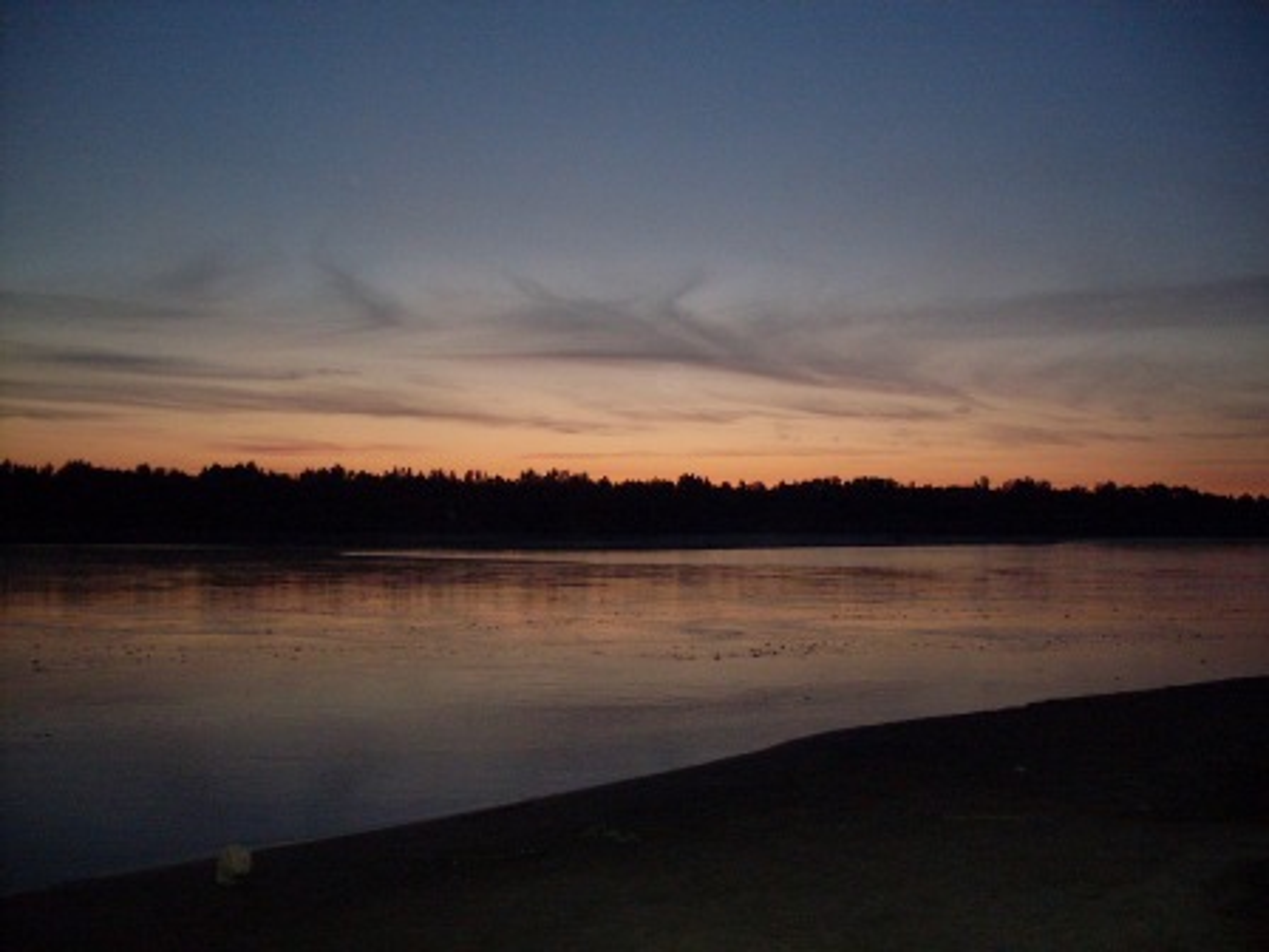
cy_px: 476
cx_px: 634
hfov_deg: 49.0
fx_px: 1393
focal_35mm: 38
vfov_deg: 37.7
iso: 240
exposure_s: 1/45
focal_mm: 6.3
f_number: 2.8
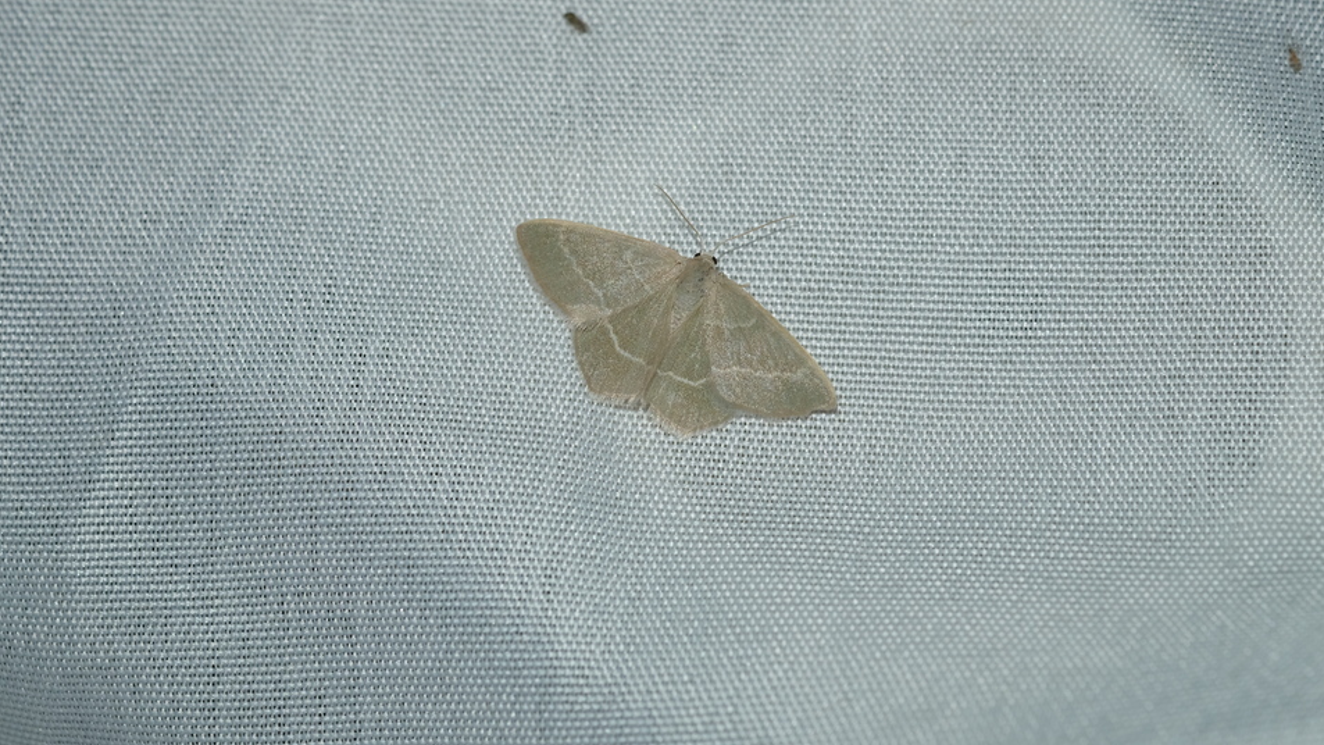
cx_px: 661
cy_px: 311
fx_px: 3335
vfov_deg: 12.7
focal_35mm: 95
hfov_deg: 22.5
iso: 1000
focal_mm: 60
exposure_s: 1/125
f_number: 7.1
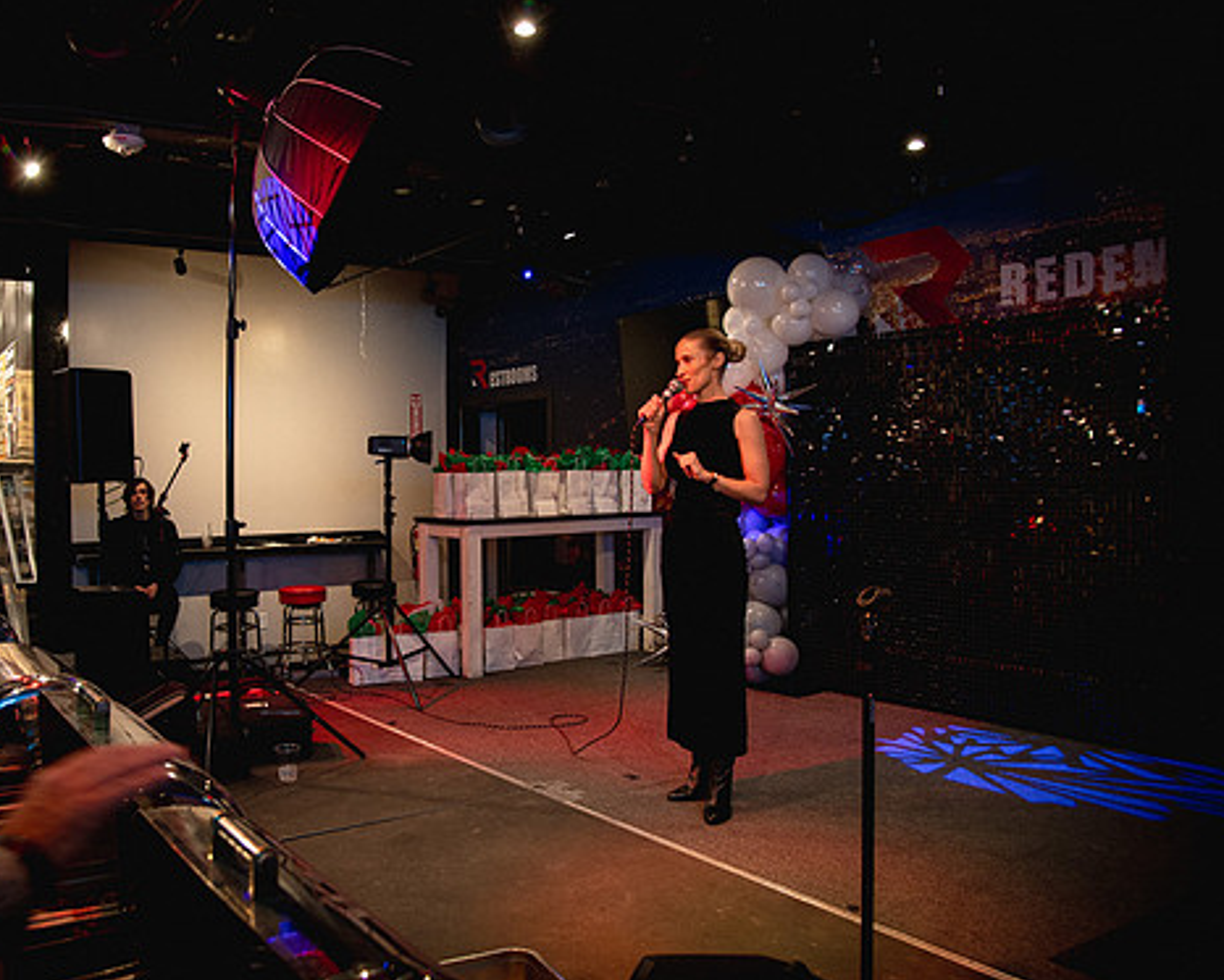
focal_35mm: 28
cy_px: 504
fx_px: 1015
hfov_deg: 61.5
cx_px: 470
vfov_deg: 51.5
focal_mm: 24
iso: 2500
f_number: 4
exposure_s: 1/50
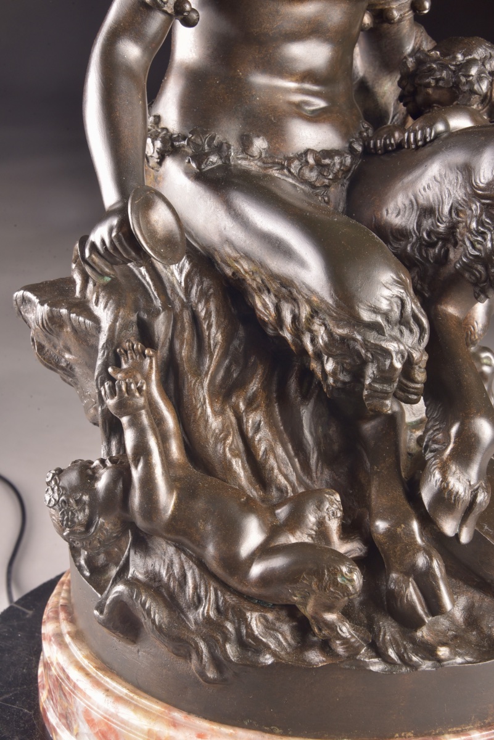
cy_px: 370
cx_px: 247
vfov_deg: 24.8
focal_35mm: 82
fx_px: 1686
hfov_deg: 16.7
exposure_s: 1/125
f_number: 20
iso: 400
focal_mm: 82
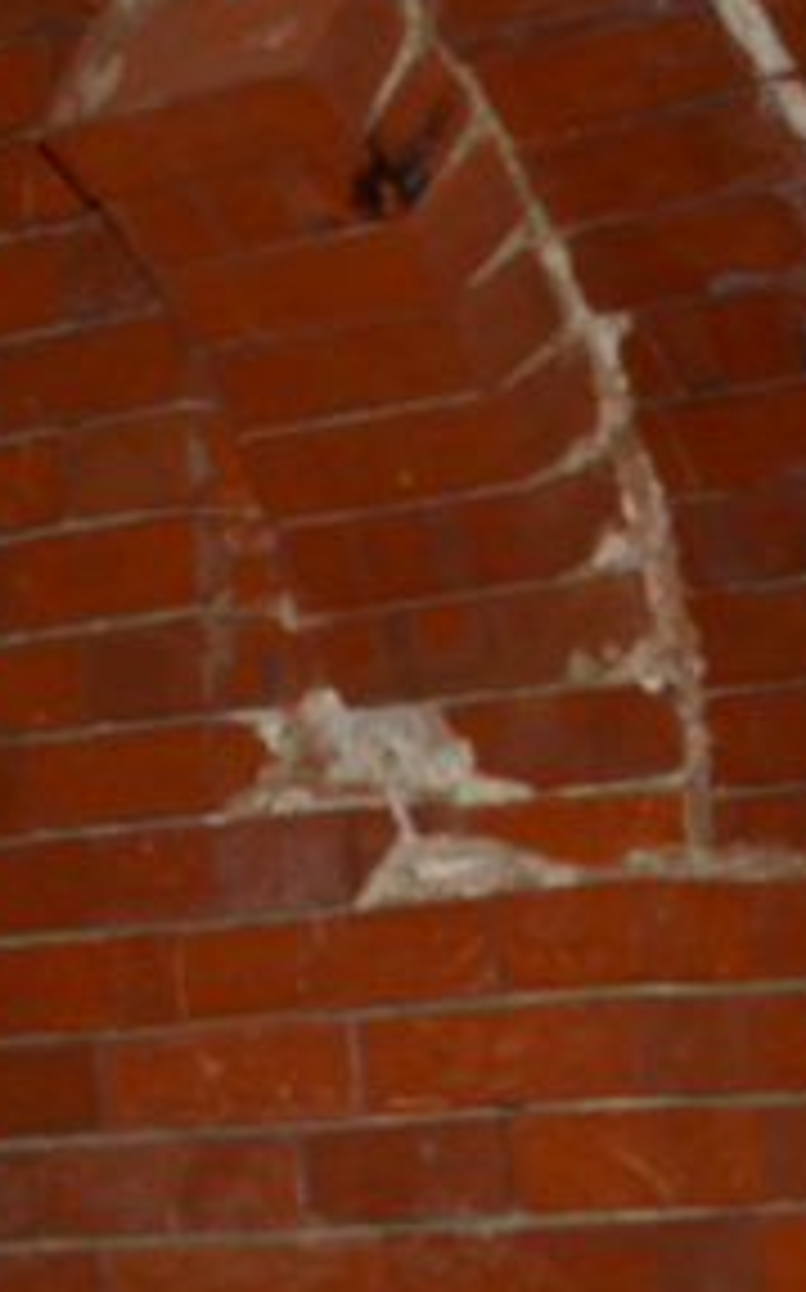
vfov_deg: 14.7
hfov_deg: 9.2
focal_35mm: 142
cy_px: 745
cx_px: 27
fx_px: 4998
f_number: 8
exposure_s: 1/250
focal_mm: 40
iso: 200
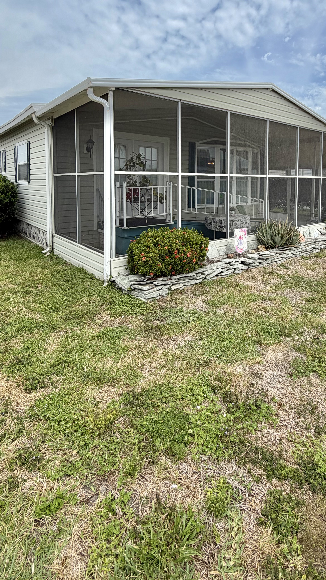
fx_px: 323
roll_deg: -0.7
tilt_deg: -3.5
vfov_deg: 81.5
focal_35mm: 21
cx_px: 214
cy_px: 202
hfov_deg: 52.7
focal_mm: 2.22
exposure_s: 1/1068
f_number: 2.2
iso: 20
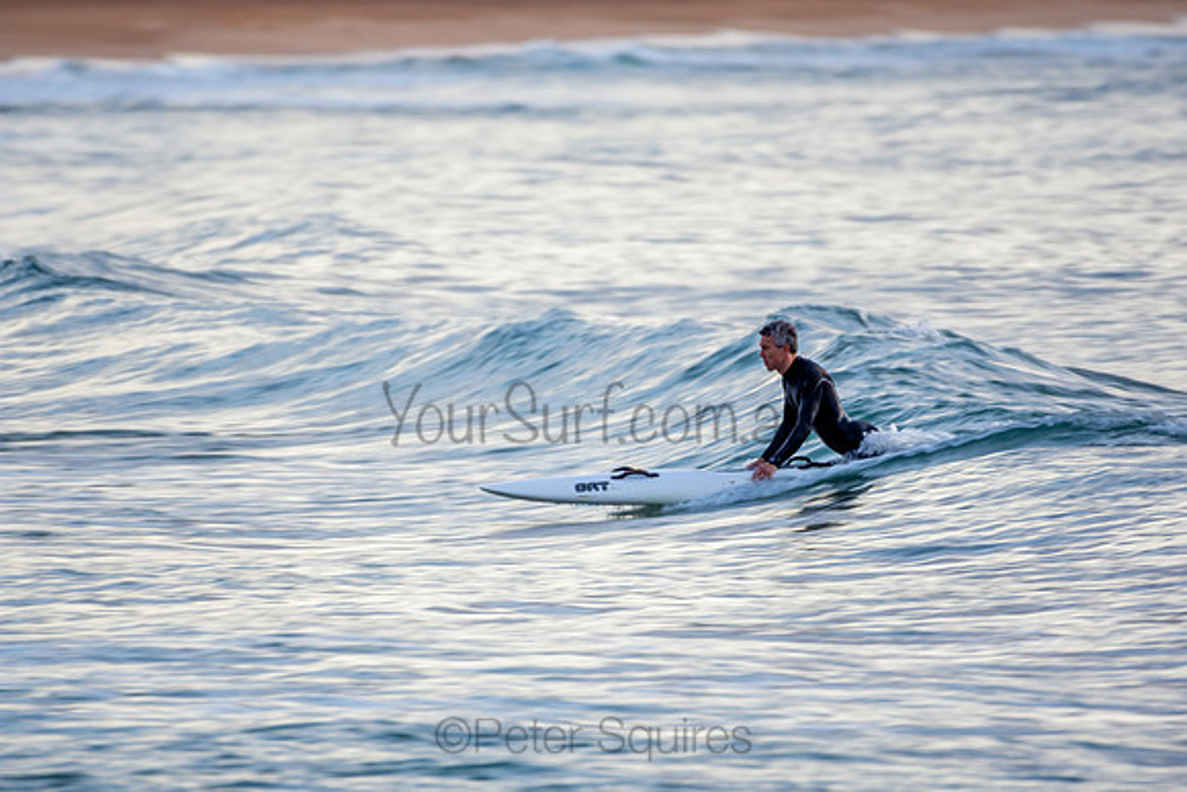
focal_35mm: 750
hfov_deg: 2.7
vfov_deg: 1.8
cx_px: 594
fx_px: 24734
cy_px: 396
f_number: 5.6
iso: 125
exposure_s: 1/50
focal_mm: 500
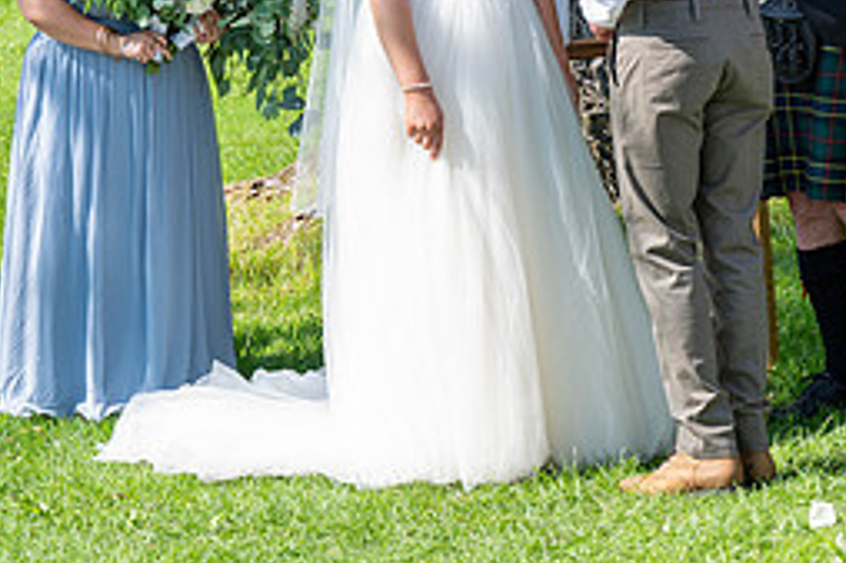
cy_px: -40
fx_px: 3757
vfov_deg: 8.5
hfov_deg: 12.7
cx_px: 17
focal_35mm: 160
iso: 100
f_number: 5.6
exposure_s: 1/250
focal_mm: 70
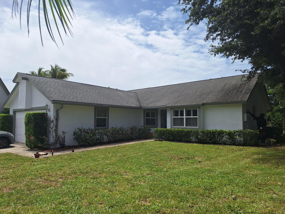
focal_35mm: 23
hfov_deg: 73.9
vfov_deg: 58.9
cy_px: 107
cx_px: 142
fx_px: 189
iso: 40
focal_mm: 5.54
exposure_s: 1/5181
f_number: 1.8
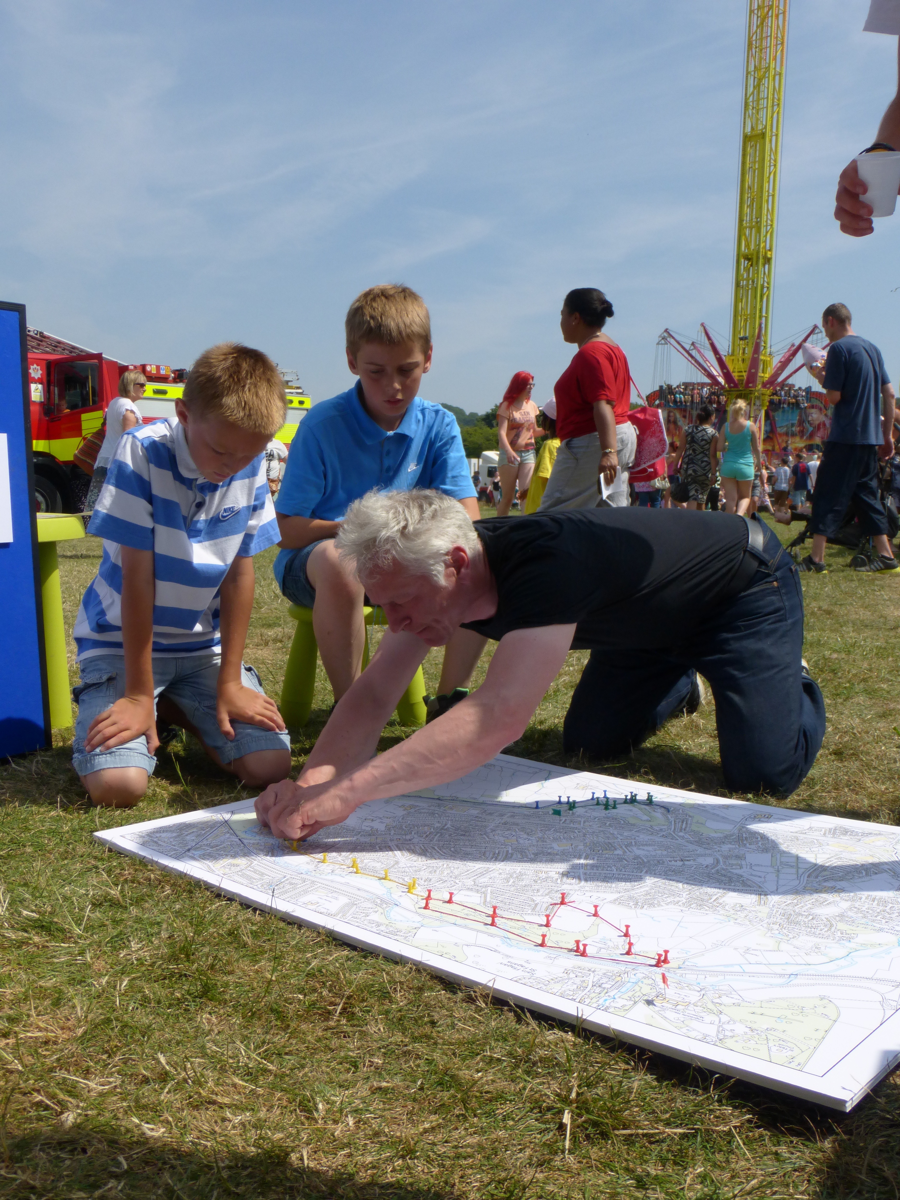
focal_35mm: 31
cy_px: 600
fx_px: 1075
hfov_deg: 45.4
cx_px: 450
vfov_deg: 58.4
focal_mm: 5.4
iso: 100
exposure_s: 1/1300
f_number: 4
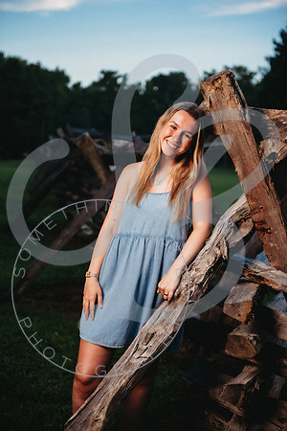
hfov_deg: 22.6
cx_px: 144
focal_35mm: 60
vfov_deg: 33.4
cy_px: 216
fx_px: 717
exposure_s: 1/1600
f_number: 2.8
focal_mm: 60
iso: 400
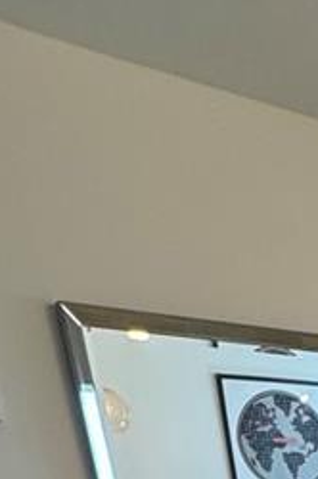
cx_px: 736
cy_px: 805
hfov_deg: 14.2
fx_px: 930
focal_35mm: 70
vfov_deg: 21.6
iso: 200
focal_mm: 2.22
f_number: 2.2
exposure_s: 1/120
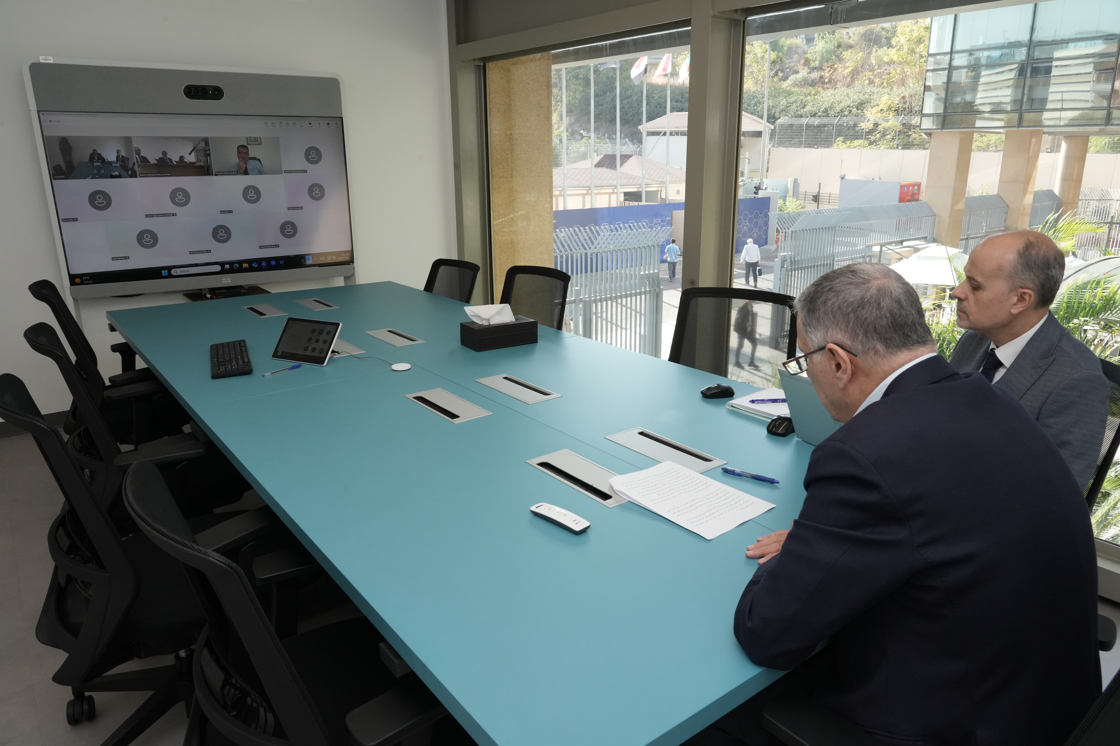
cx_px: 560
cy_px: 373
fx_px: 747
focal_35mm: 24
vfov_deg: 53.1
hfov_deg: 73.7
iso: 3200
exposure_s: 1/160
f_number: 14
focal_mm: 24
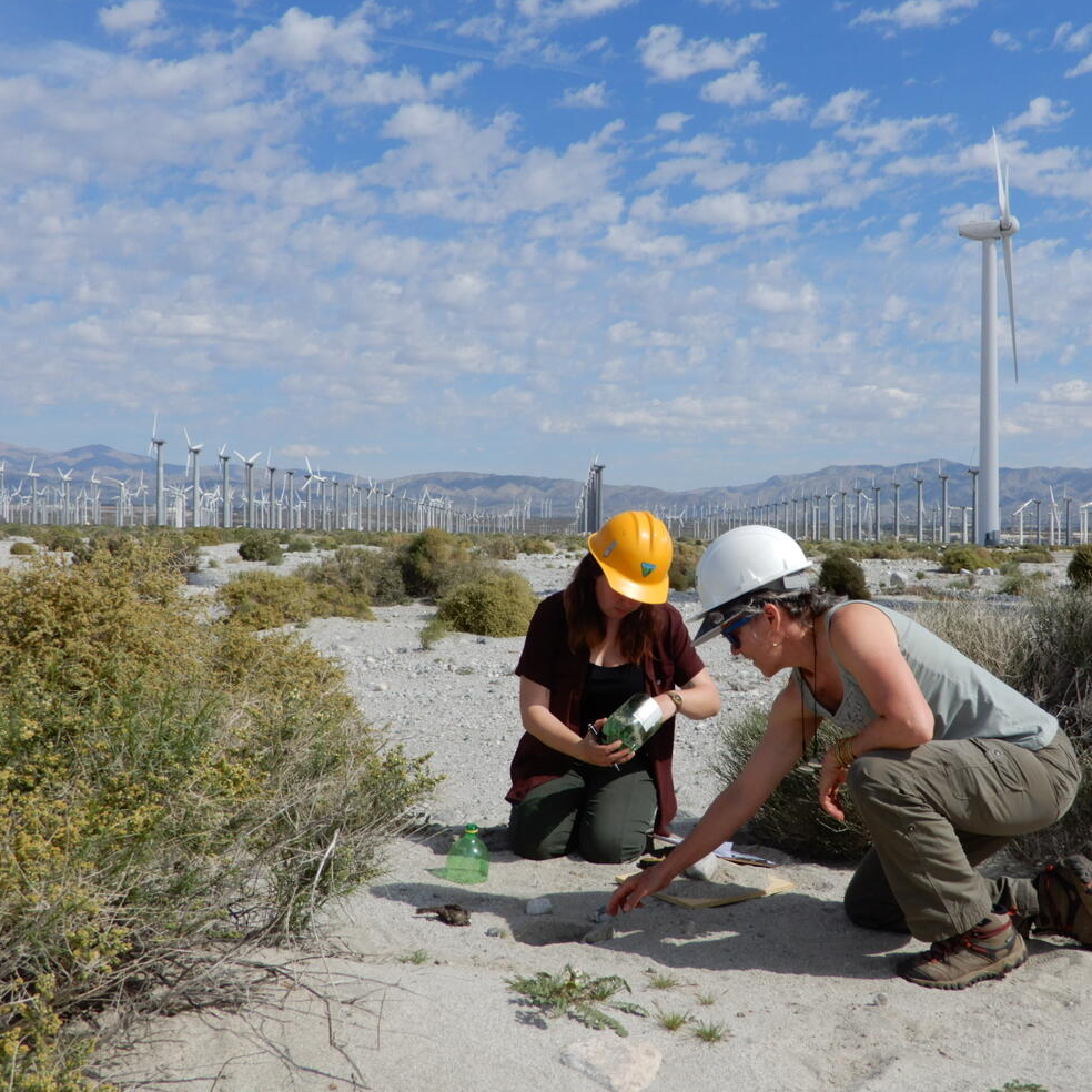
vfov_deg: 46.0
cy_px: 546
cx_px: 680
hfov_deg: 45.7
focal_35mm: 36
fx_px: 1285
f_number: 3.5
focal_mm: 5.4
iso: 80
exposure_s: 1/1600
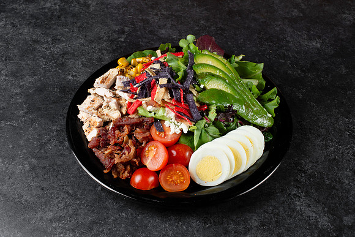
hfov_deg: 37.8
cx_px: 183
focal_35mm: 53
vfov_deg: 25.7
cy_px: 118
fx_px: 519
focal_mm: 50
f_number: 14
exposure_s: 1/200
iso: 250
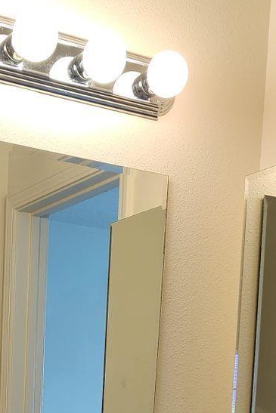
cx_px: 82
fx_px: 965
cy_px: 599
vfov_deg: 20.9
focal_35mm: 84
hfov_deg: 16.2
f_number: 1.8
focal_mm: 6.4
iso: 64
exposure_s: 1/120
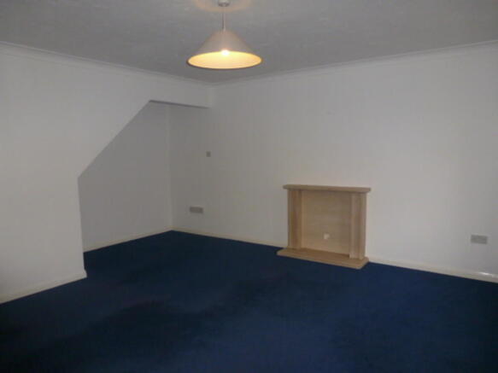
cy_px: 186
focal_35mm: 24
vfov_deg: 56.8
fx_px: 345
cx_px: 249
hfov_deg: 71.6
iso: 320
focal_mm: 4.3
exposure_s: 1/60
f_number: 3.3
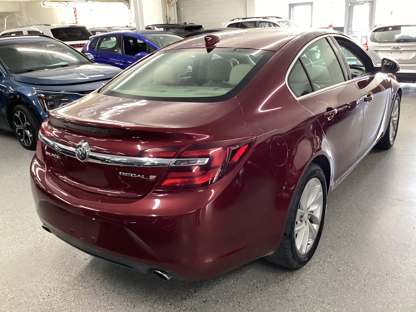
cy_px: 156
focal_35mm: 31
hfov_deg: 58.4
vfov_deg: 45.4
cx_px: 208
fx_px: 373
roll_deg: +2.1
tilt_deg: -22.0
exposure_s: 1/60
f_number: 2.4
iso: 160
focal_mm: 3.3
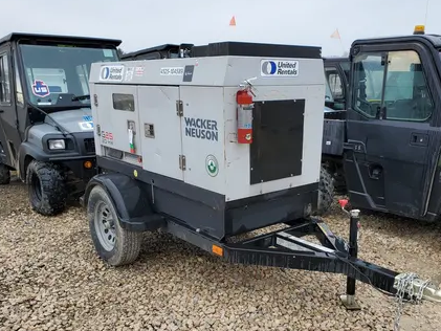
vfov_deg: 41.5
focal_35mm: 34
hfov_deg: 53.9
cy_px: 209
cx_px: 233
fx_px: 433
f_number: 2.4
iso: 64
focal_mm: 4.3
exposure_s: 1/120
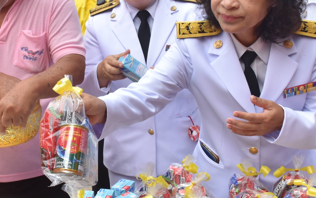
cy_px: 87
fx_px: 534
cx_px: 106
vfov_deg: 20.9
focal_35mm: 62
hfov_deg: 32.7
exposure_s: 1/250
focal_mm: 18
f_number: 8
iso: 320
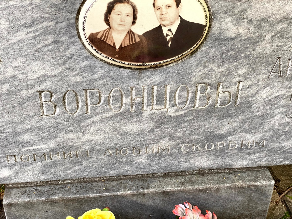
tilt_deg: -34.0
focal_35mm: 52
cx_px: 146
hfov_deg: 36.8
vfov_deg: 28.0
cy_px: 110
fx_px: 439
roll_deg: -4.5
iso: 64
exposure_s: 1/122
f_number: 2
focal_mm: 6
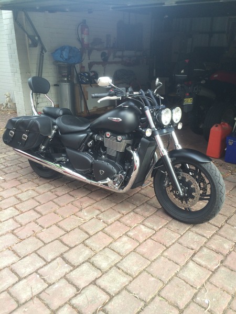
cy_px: 157
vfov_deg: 61.7
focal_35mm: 29
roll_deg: +1.0
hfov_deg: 48.2
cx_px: 118
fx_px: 264
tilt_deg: -21.6
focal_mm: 4.15
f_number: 2.2
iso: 40
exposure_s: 1/50
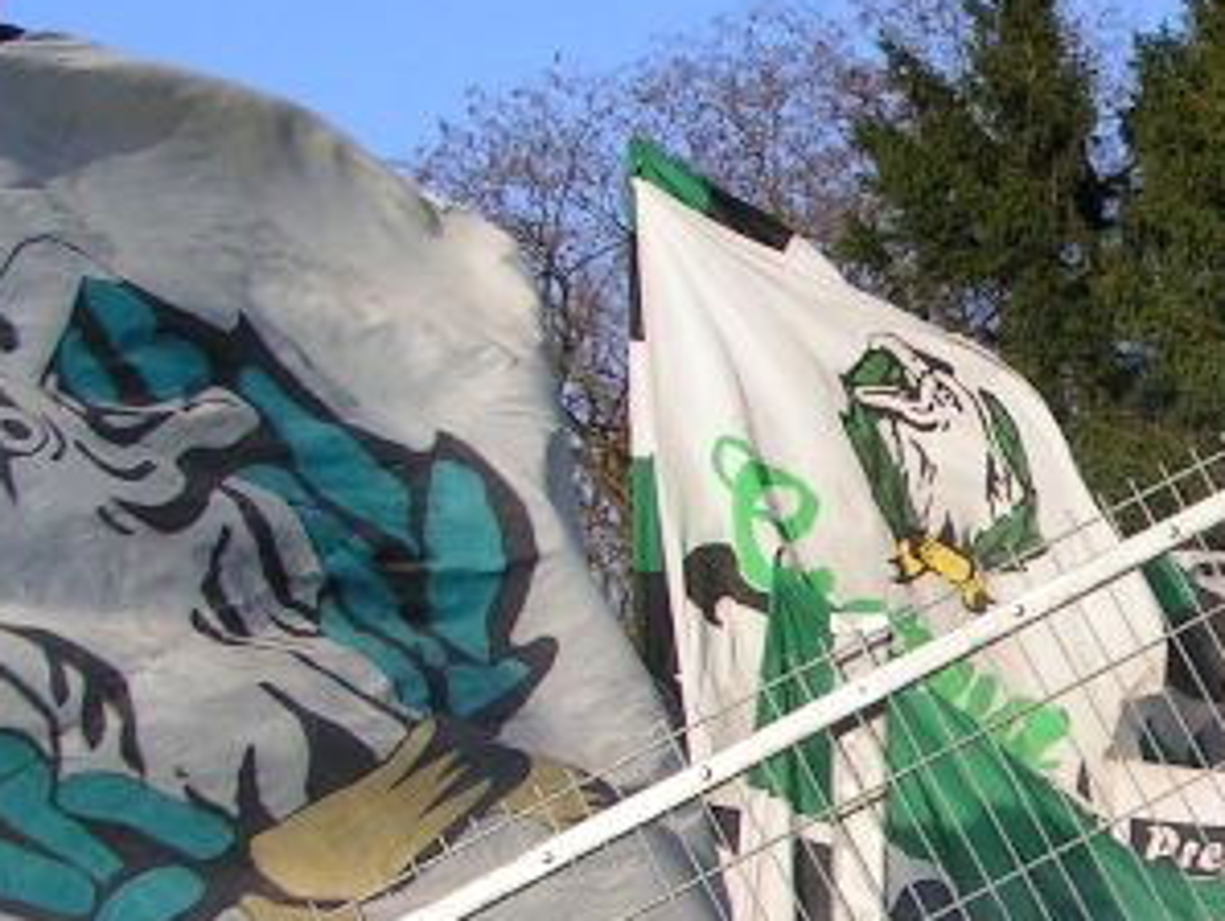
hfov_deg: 18.3
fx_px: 3613
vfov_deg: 14.5
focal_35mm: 102
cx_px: 1472
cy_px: 621
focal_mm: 5.8
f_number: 5.6
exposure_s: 1/250
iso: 50
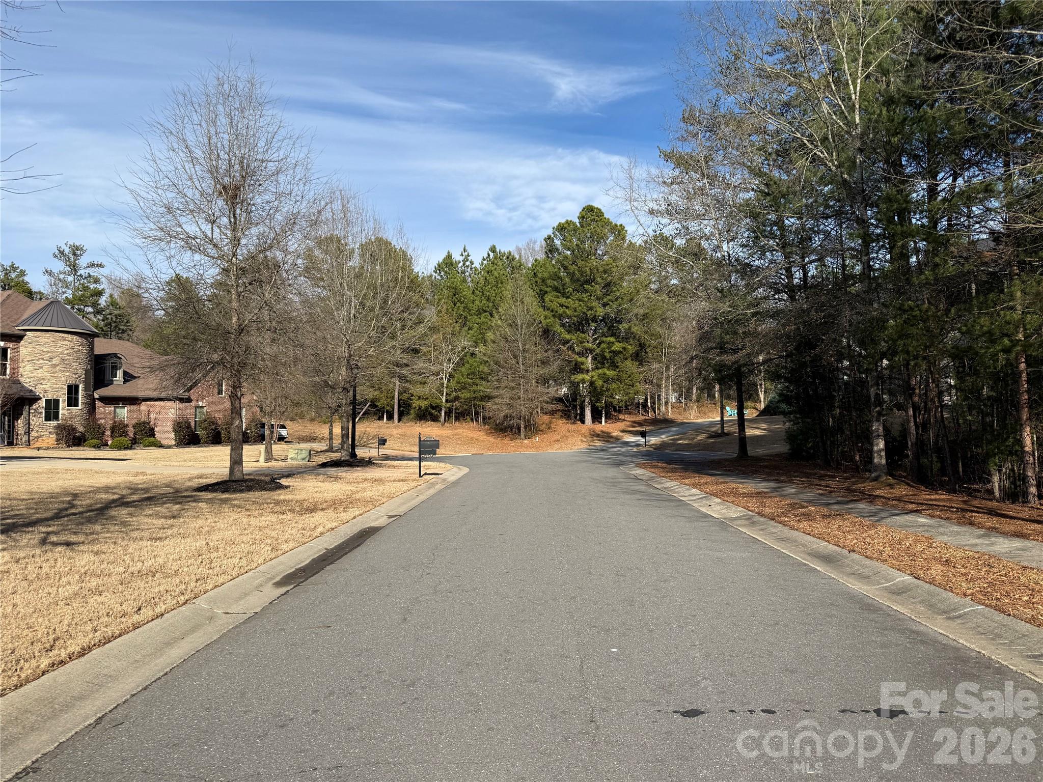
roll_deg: -0.7
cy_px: 391
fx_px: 723
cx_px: 522
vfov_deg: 56.8
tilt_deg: +2.4
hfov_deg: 71.6
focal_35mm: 24
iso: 80
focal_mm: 6.76
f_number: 1.78
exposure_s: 1/4405
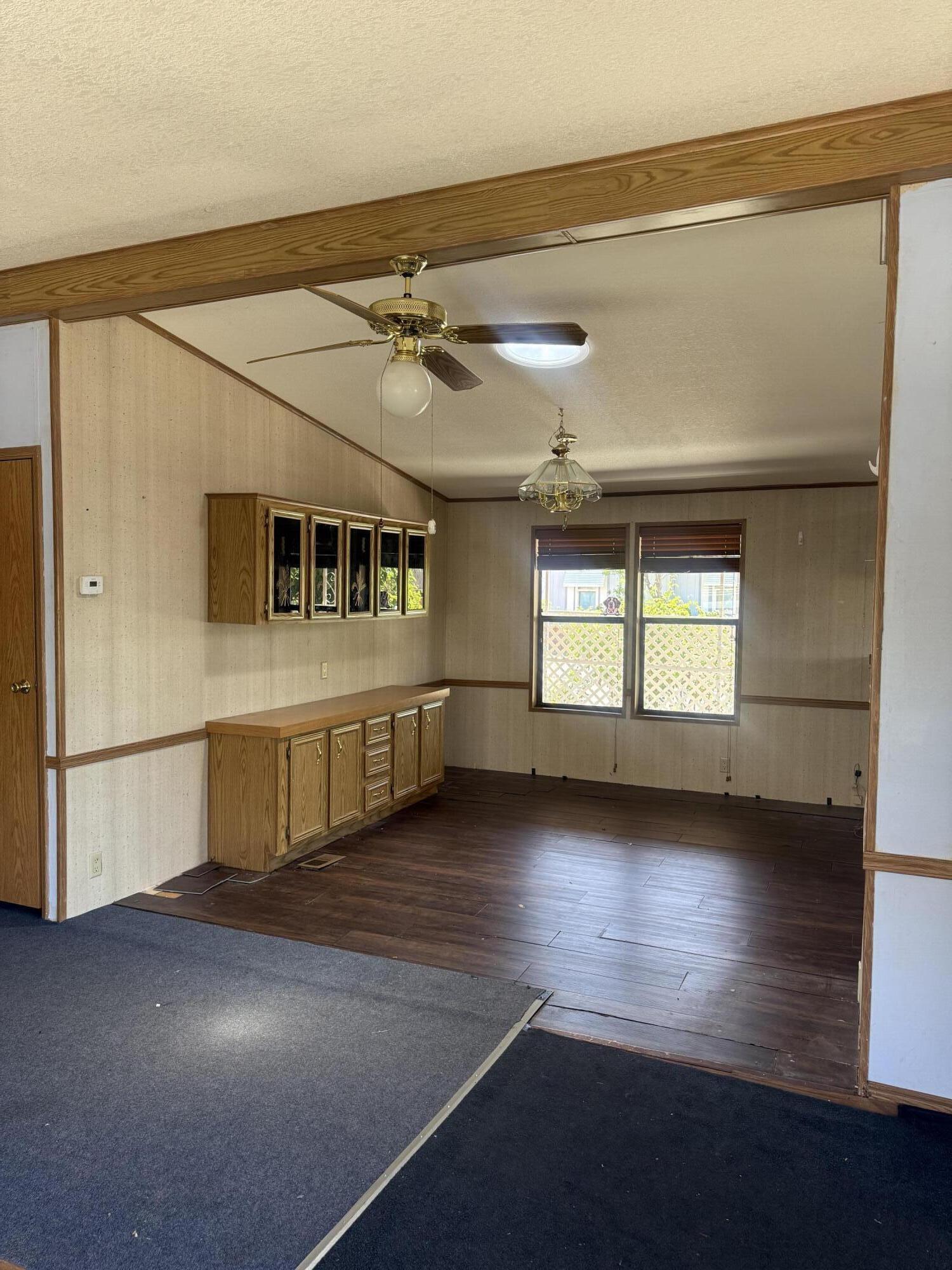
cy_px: 635
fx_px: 880
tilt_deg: -2.3
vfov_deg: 71.6
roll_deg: -0.2
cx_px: 476
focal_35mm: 24
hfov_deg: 56.8
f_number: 1.78
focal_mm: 6.76
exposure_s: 1/133
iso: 200
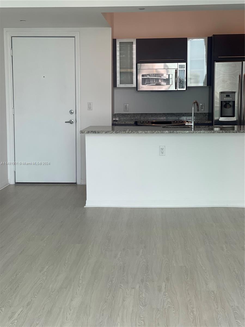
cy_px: 164
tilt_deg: -7.3
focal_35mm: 64
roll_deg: +0.5
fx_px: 604
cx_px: 122
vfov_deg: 30.3
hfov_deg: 22.9
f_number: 2.2
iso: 64
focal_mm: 7.5
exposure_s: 1/121
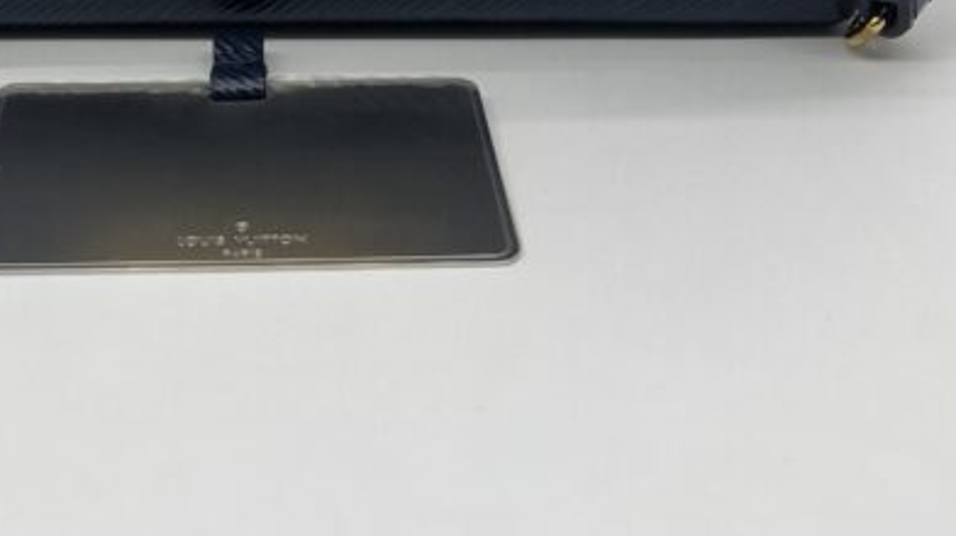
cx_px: 276
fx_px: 1875
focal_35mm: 74
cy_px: -361
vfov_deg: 14.7
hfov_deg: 28.3
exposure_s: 1/212
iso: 40
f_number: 1.5
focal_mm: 5.7
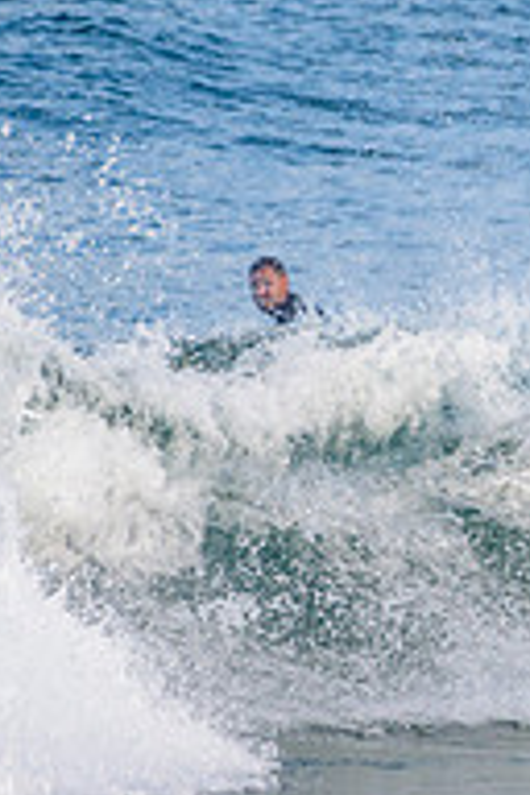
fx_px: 40785
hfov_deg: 0.7
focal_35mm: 1847
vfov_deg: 1.1
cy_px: 242
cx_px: 1168
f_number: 5.6
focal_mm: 500
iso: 280
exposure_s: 1/1250
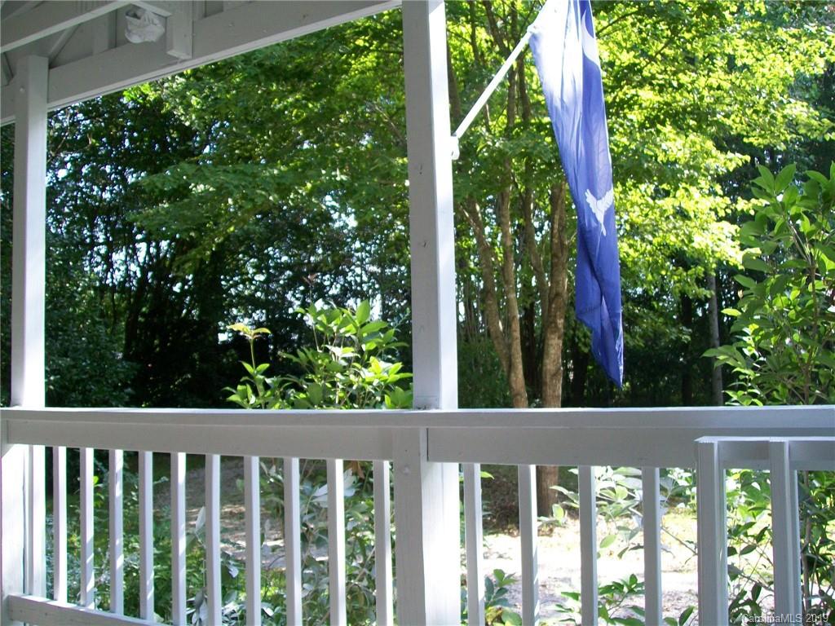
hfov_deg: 51.4
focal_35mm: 36
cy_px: 313
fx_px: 868
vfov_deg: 39.7
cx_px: 418
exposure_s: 1/100
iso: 64
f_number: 2.7
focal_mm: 6
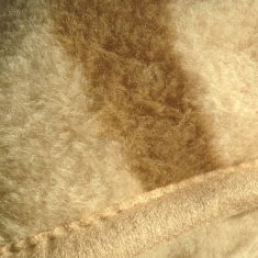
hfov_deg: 18.4
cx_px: 336
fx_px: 742
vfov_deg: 19.7
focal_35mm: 88
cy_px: 114
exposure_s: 1/1022
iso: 50
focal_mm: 4.13
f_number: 2.4
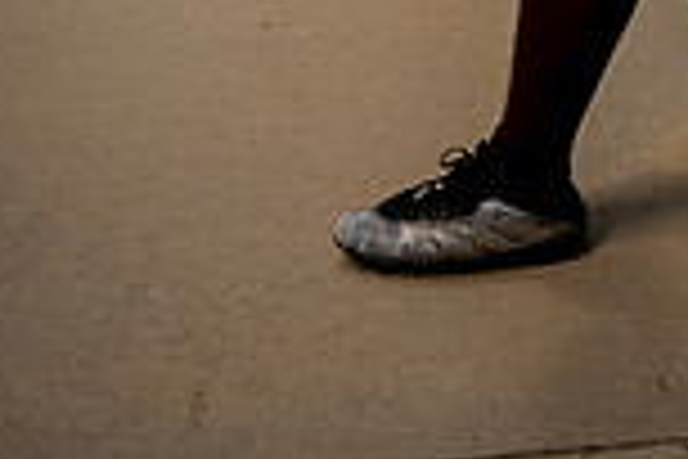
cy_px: -504
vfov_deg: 11.0
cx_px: 643
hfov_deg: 17.9
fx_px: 2140
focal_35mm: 112
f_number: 6.3
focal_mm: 38
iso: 50
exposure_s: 1/200
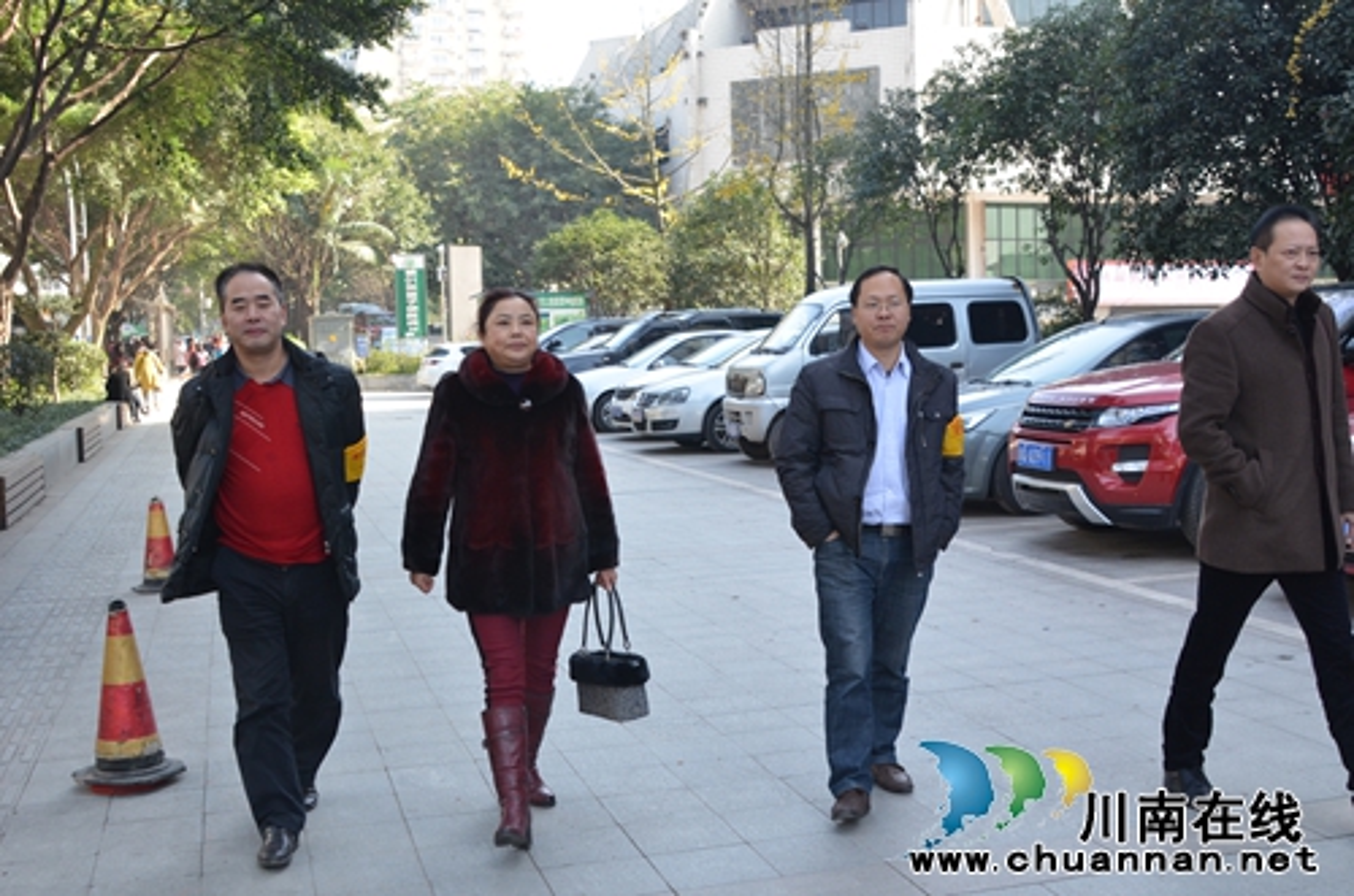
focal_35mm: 42
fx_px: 1576
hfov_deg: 46.5
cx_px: 677
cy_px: 448
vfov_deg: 31.7
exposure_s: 1/180
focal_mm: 28
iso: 640
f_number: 8
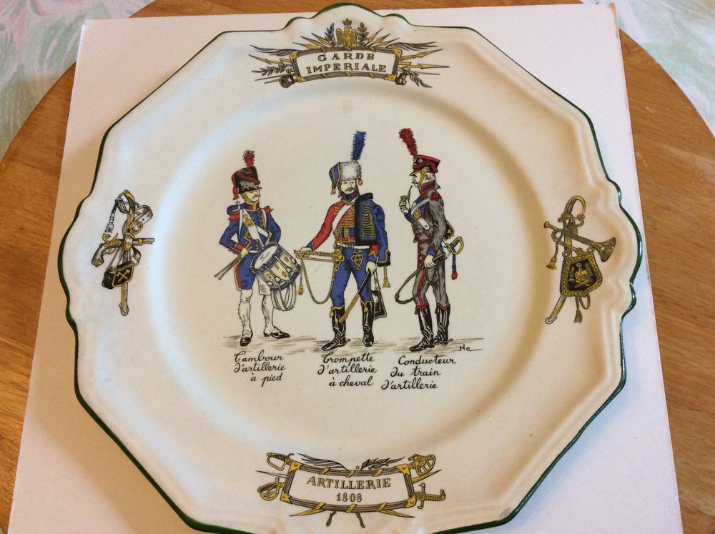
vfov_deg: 44.1
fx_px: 660
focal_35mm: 32
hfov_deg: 56.9
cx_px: 358
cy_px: 267
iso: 125
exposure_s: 1/25
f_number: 2.4
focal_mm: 3.3
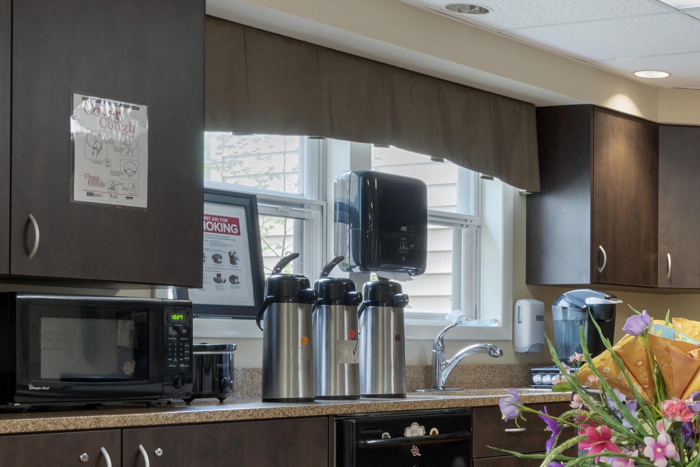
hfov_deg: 26.7
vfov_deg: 19.6
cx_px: 788
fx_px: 1342
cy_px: 344
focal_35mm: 69
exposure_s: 1/5
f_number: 11
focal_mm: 24
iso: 200
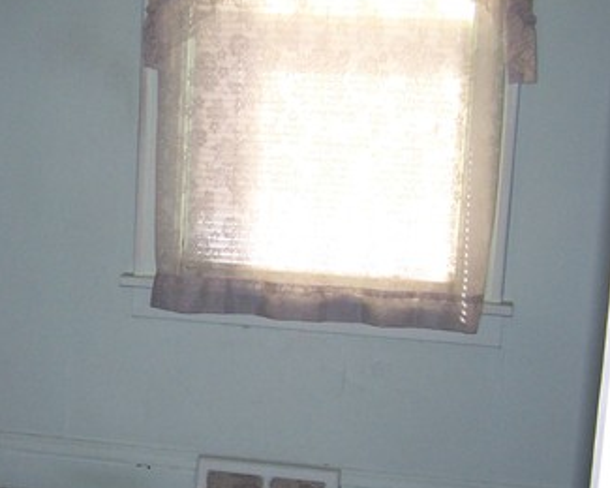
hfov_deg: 25.3
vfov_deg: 21.0
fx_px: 1318
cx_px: 71
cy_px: 283
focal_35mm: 73
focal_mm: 6.3
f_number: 2.8
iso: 140
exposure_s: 1/60
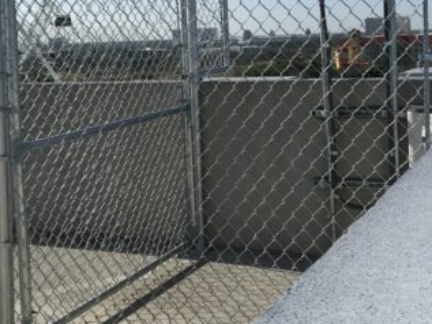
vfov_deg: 26.8
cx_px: 281
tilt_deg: -1.0
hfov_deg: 35.9
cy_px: 50
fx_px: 662
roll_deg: +1.3
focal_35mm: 53
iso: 20
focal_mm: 3.99
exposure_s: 1/3831
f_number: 1.8
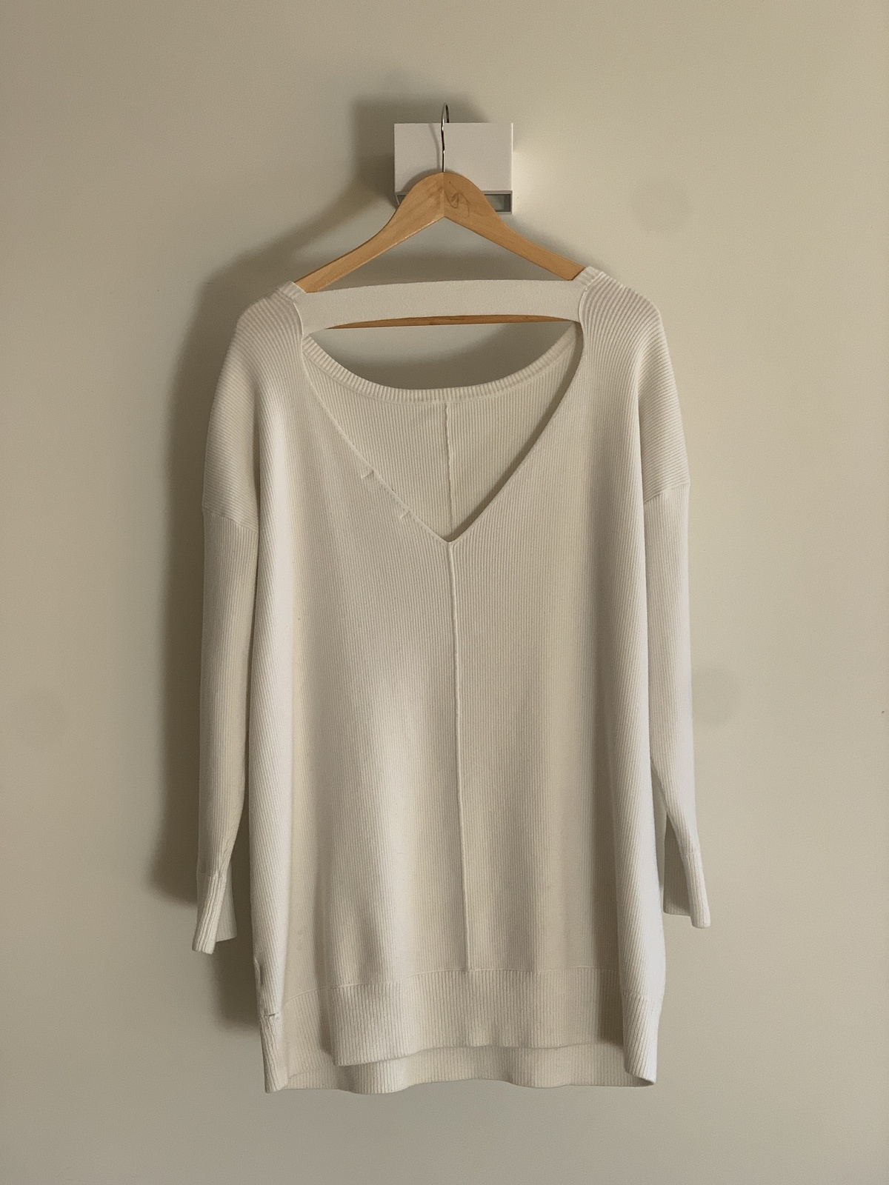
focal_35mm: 52
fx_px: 1781
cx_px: 444
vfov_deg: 36.8
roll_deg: +0.4
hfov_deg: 28.0
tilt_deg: +1.4
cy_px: 592
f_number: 2.4
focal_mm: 6
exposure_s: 1/122
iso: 100
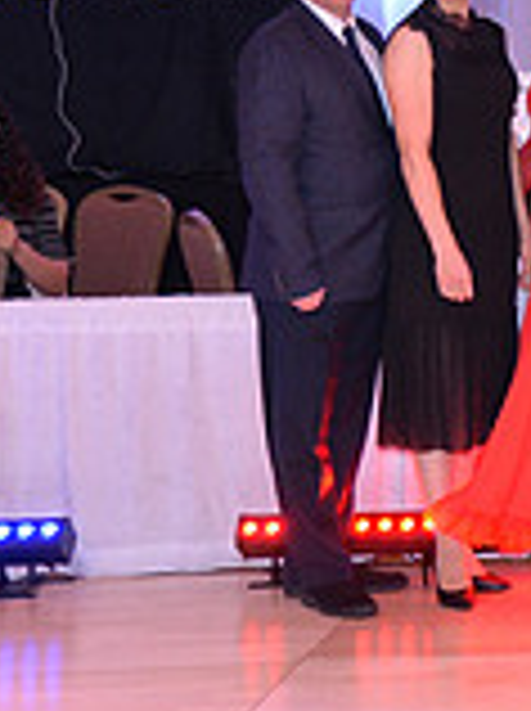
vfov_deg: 14.6
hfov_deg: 10.0
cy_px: 128
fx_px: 2748
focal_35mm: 134
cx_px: 1174
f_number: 4
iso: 2000
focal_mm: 38
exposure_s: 1/250
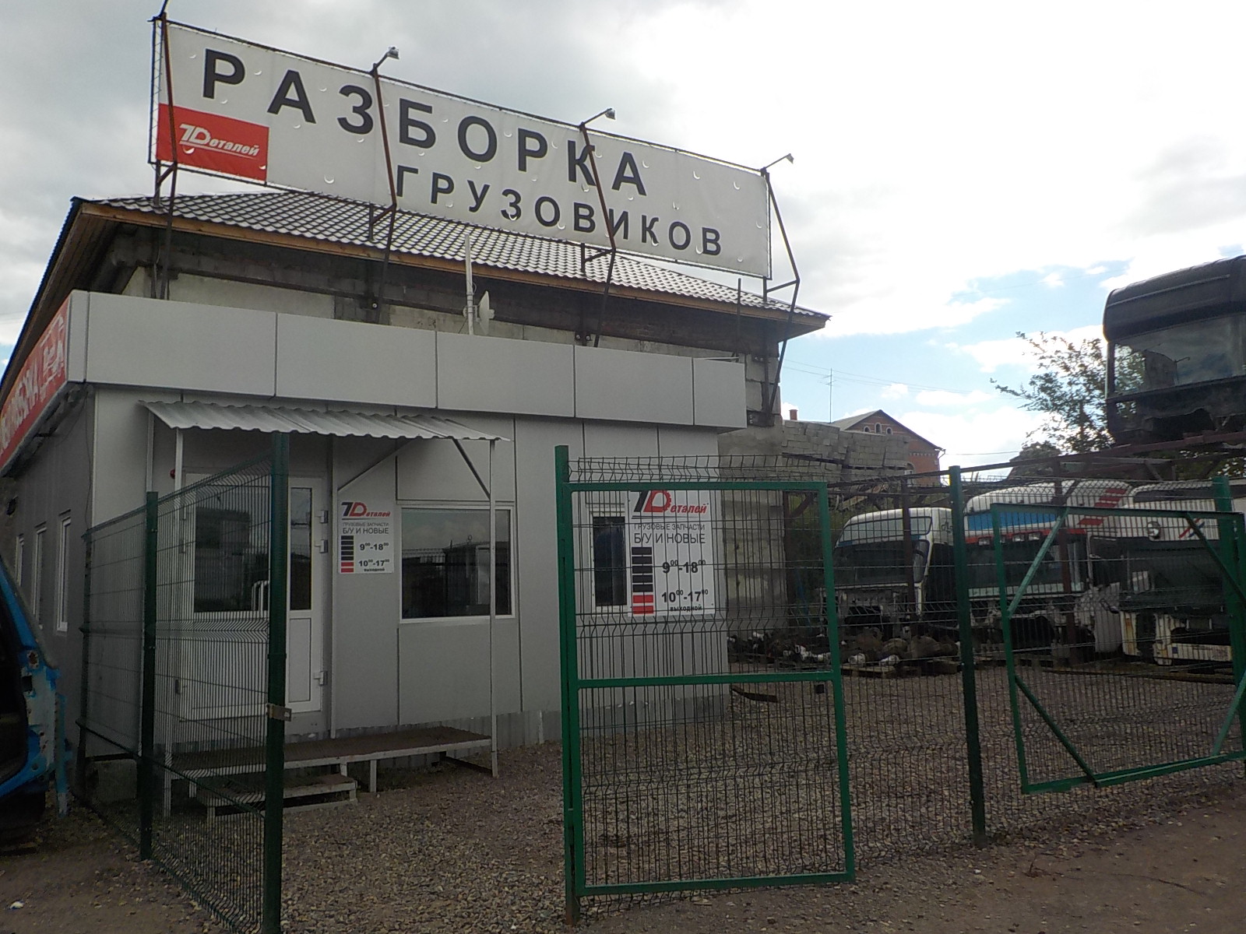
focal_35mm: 30
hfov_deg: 60.0
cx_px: 623
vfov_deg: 46.8
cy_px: 467
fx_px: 1080
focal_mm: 4.1
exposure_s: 1/1000
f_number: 3.3
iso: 125
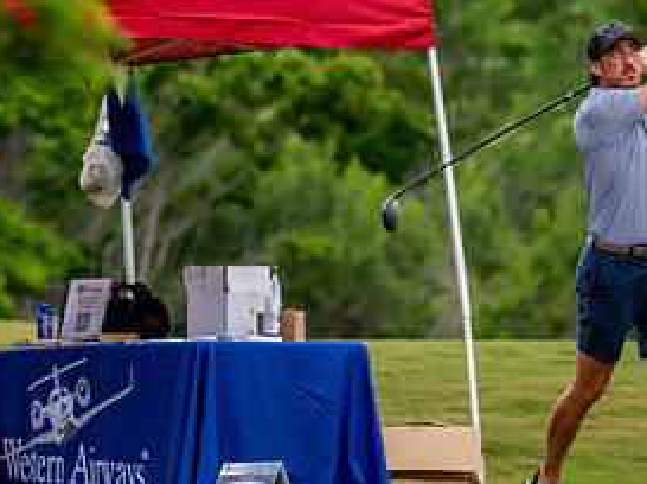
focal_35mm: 890
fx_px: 16613
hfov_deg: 2.2
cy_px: 193
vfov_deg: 1.7
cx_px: 505
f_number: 5.6
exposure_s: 1/2000
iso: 1250
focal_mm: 290
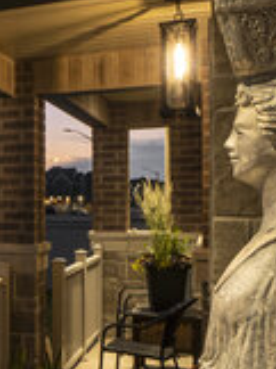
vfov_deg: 33.7
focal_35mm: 57
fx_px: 608
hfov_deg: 20.7
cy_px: 220
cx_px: -167
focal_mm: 10
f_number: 13
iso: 50
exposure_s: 1/2
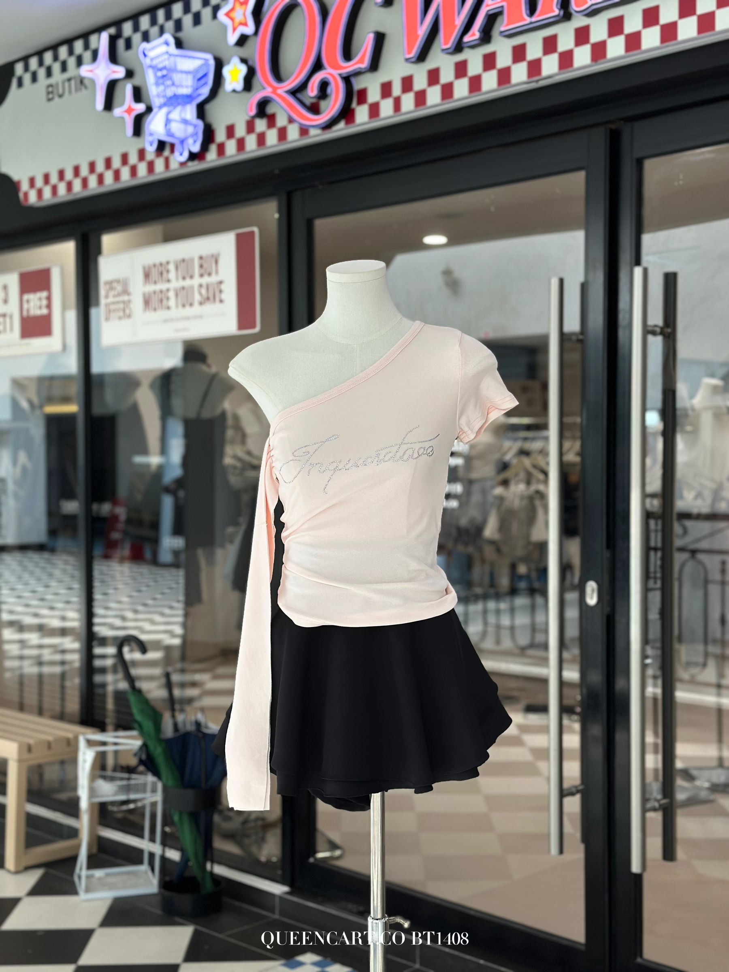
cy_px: 486
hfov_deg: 30.3
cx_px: 364
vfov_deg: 39.7
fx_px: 1348
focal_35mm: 48
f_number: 1.78
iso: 80
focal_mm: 6.86
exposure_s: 1/121
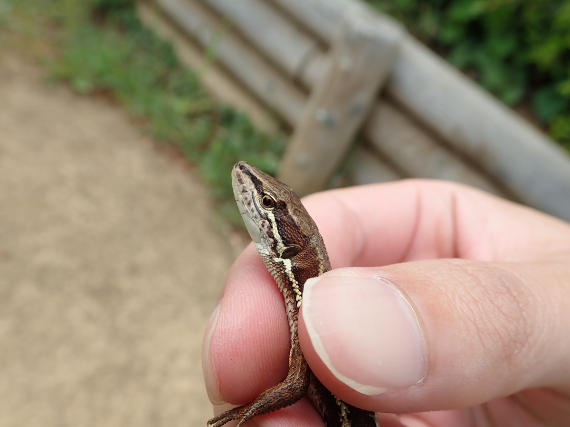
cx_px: 285
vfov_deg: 46.8
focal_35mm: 30
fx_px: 494
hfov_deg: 60.0
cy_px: 214
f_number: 3.2
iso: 100
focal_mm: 5.5
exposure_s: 1/500
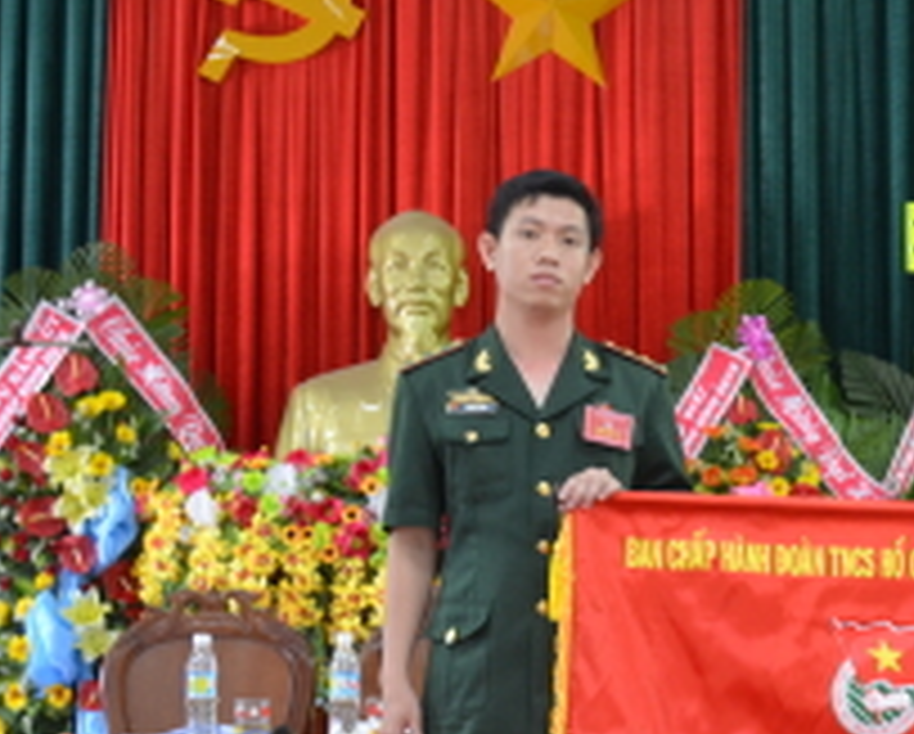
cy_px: 495
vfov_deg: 20.1
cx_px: 842
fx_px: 2059
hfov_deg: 24.2
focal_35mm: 76
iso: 800
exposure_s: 1/30
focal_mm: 20
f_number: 3.8
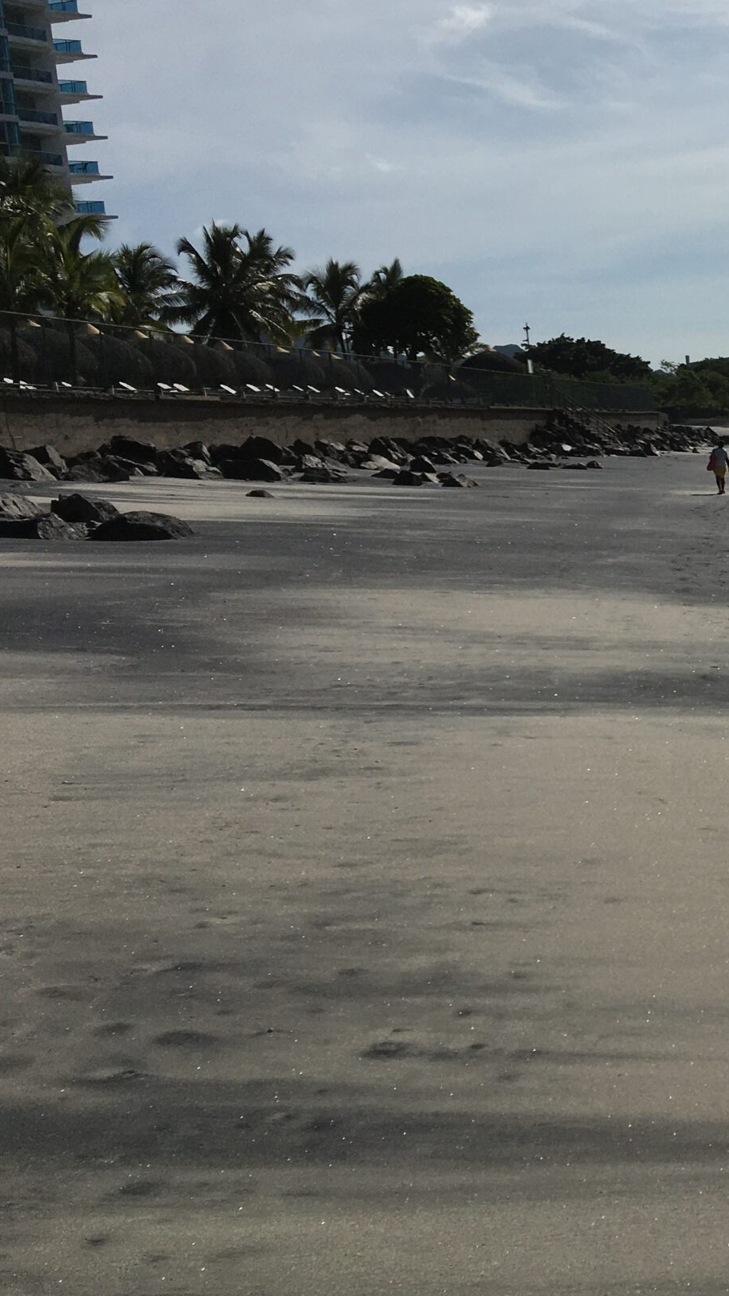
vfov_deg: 41.3
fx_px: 1718
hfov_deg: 21.2
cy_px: 608
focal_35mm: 50
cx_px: 1004
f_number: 2.2
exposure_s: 1/7692
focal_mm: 4.15
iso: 25
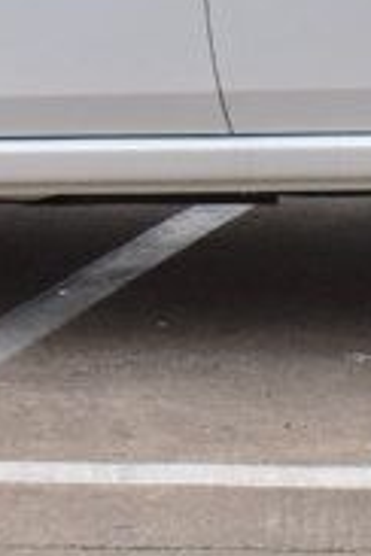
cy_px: -365
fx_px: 3768
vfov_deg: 8.2
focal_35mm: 244
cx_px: 210
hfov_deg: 5.6
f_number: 11
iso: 360
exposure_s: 1/500
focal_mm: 29
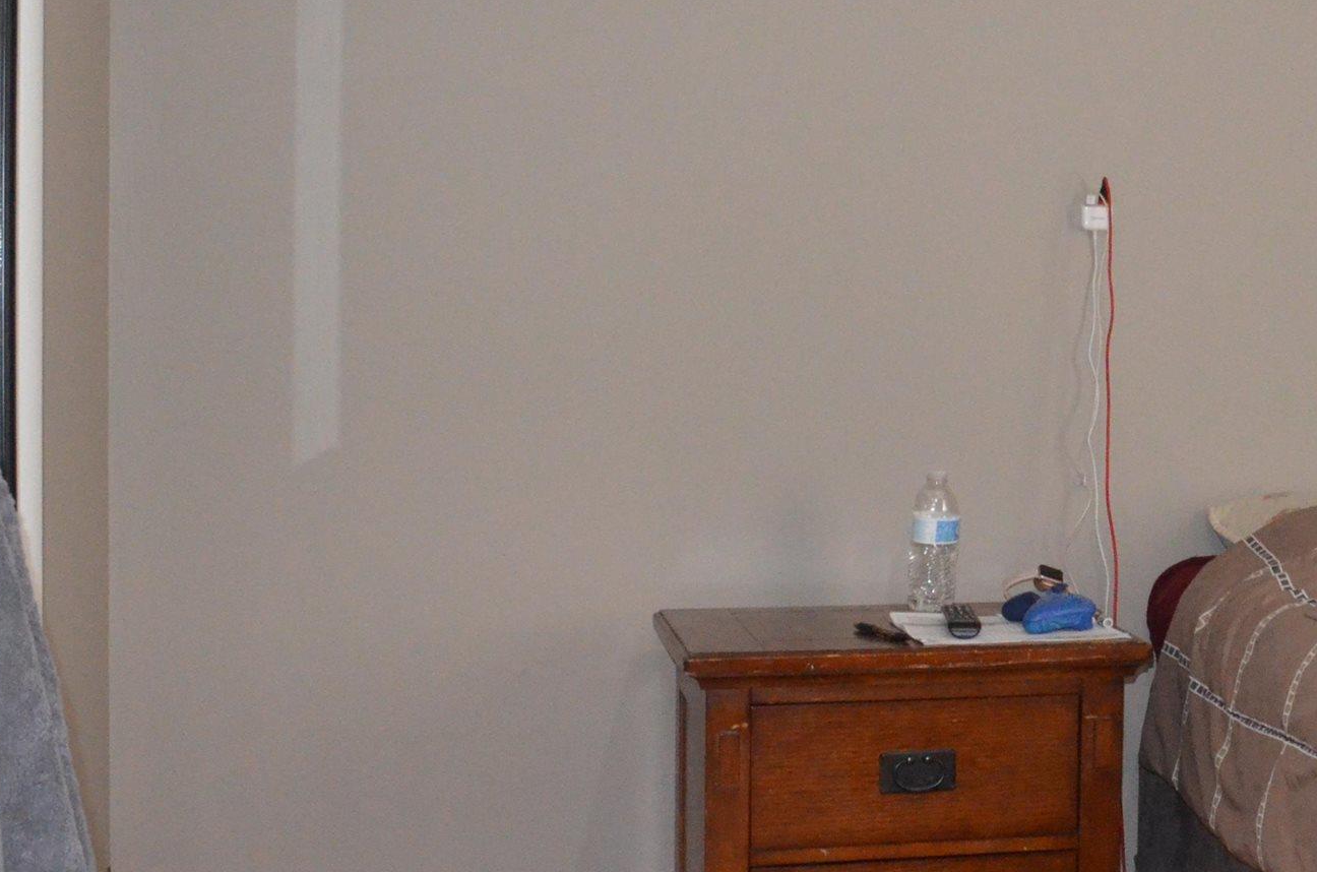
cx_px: 1269
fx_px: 2336
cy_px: 345
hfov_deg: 29.7
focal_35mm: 64
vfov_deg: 21.1
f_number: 3.5
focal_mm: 18
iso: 3200
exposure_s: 1/60
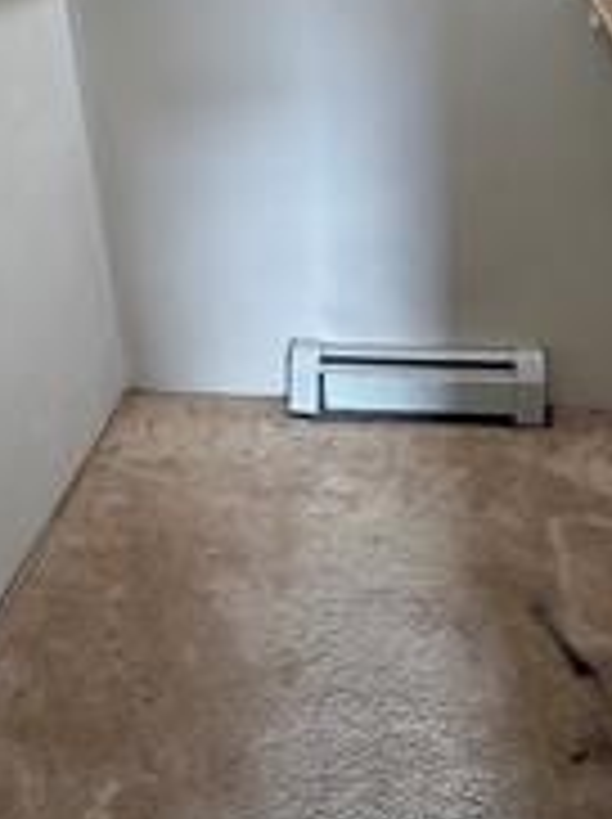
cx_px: 356
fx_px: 874
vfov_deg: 47.3
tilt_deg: -20.8
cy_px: 158
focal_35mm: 37
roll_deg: +2.7
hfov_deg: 38.5
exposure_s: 1/60
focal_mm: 2.22
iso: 200
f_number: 2.2
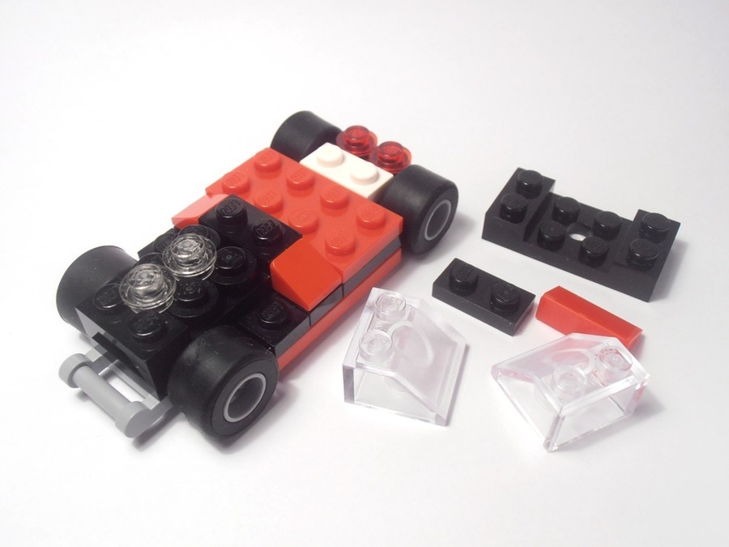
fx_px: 779
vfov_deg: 38.7
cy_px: 274
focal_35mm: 37
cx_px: 364
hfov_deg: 50.1
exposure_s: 1/50
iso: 80
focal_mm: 6.61
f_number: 3.9
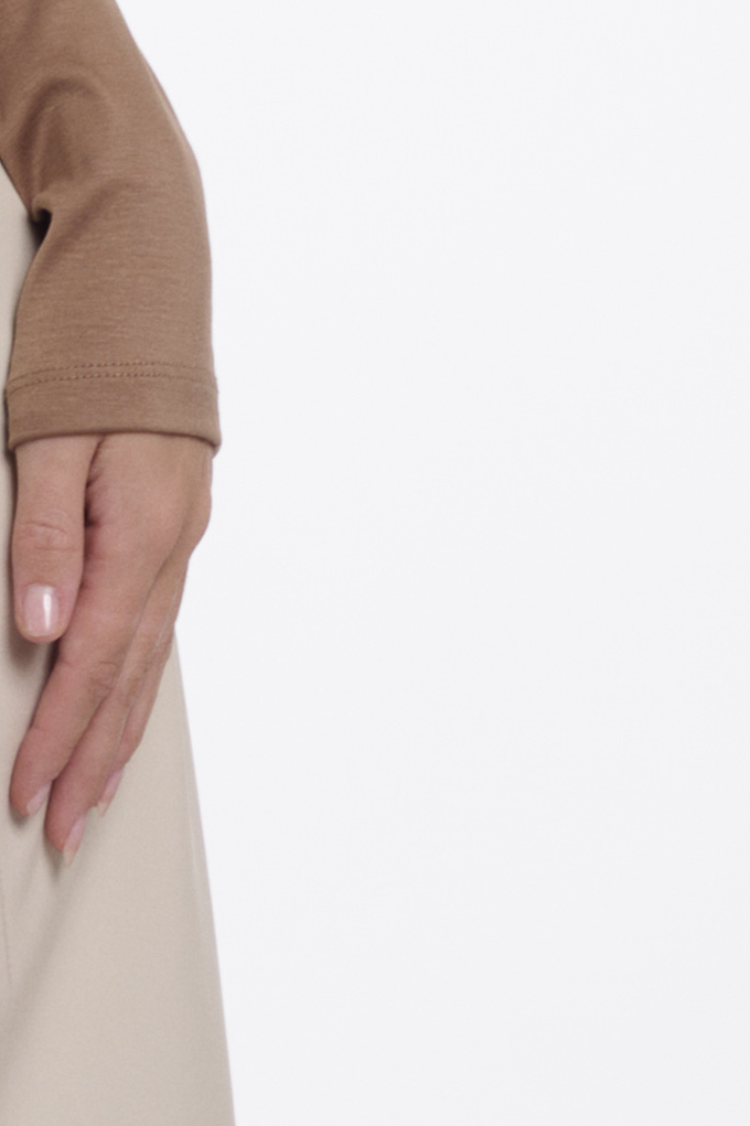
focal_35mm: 302
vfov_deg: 6.8
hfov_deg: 4.4
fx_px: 9443
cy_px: 647
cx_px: -1410
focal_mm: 51
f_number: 8
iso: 125
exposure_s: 1/160
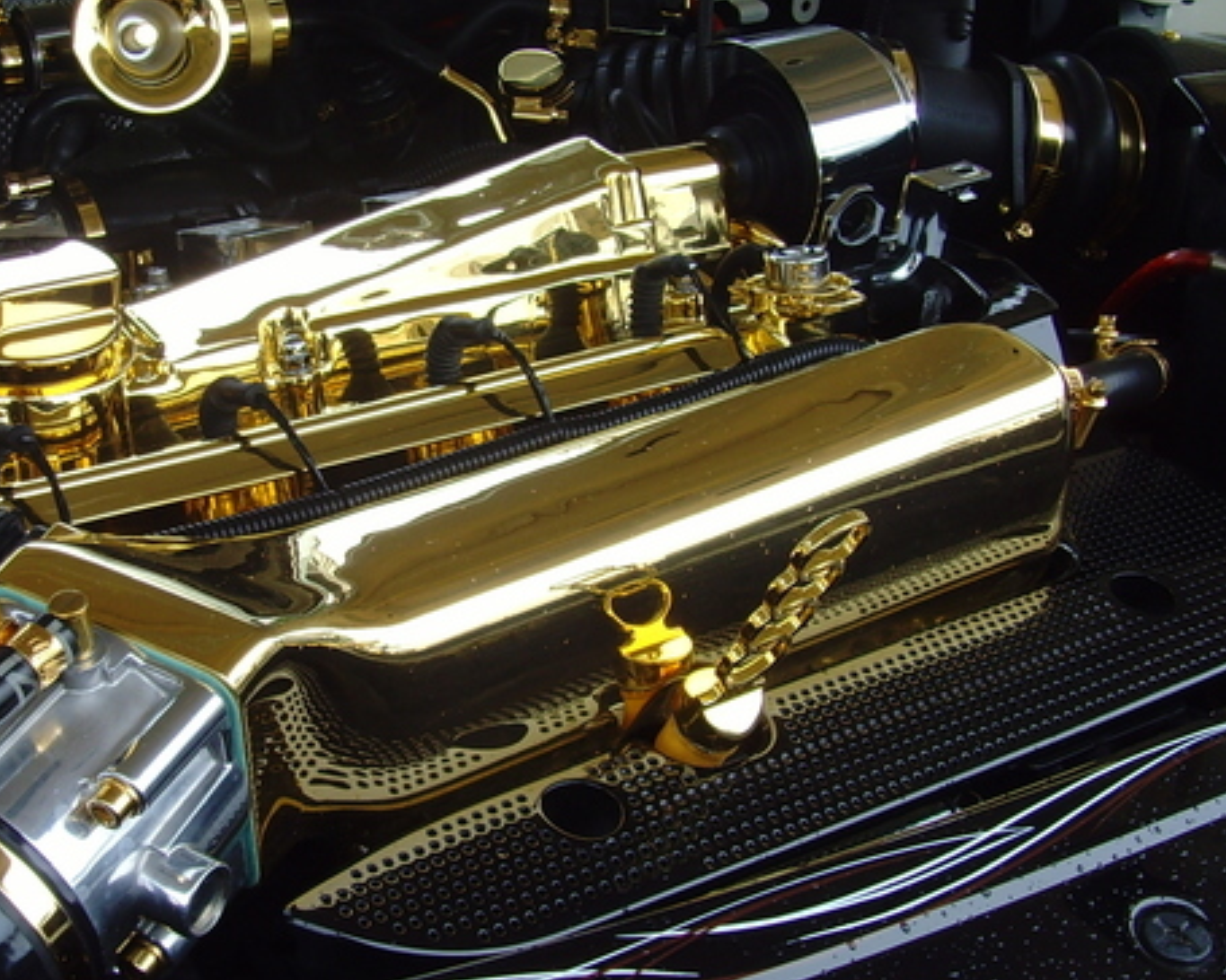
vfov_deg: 22.8
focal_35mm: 67
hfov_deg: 28.0
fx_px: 2431
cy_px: 520
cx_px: 356
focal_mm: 6.6
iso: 80
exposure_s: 1/90
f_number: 3.5
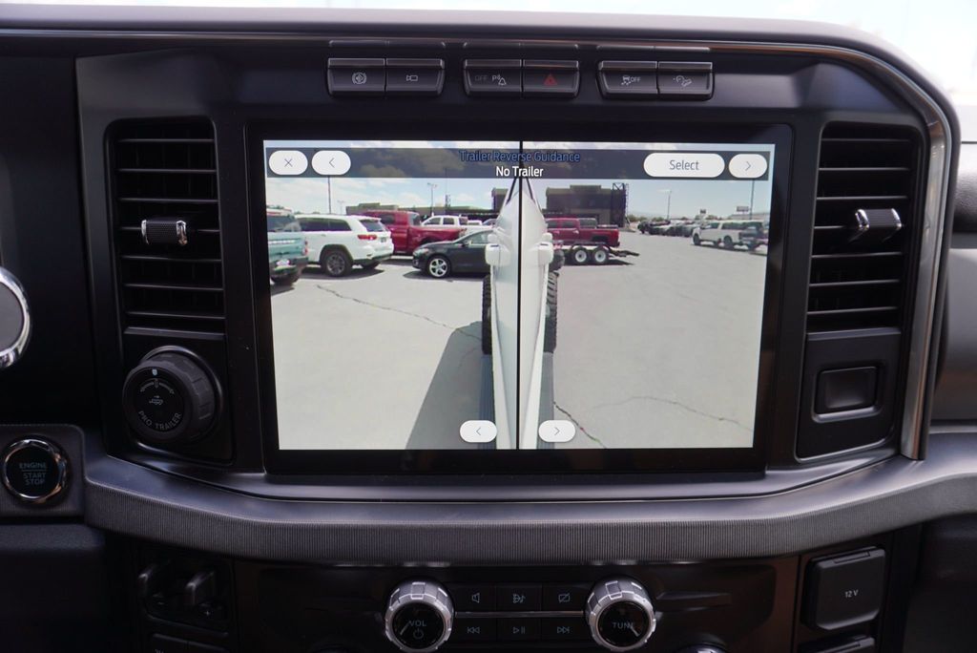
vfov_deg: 53.2
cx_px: 488
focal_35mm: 24
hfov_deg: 73.7
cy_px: 326
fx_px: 652
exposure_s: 1/80
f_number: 4.5
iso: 100
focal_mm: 16
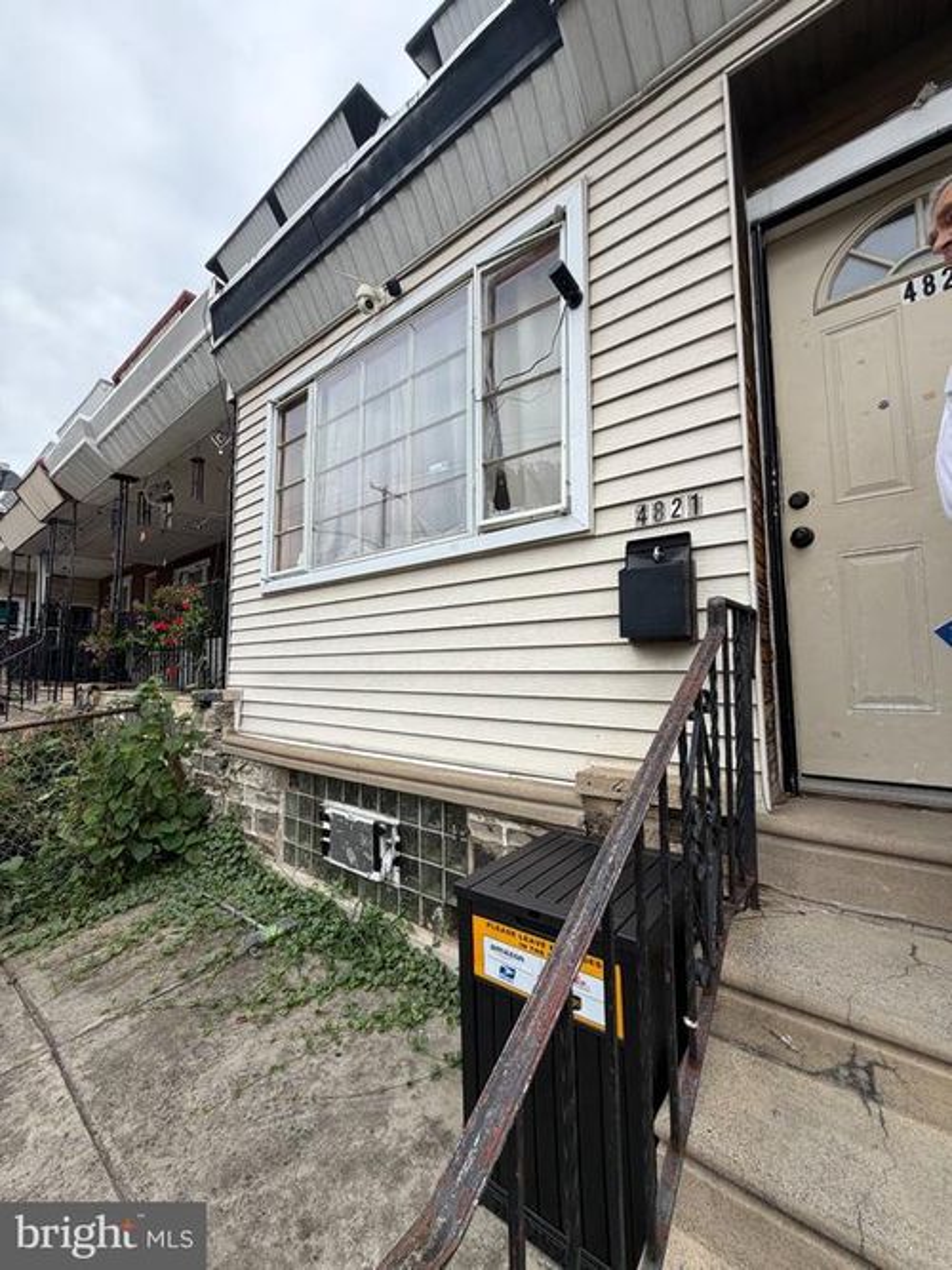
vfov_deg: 102.1
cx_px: 476
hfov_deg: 85.7
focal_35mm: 14
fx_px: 514
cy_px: 635
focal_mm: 2.22
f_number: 2.2
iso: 50
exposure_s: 1/502
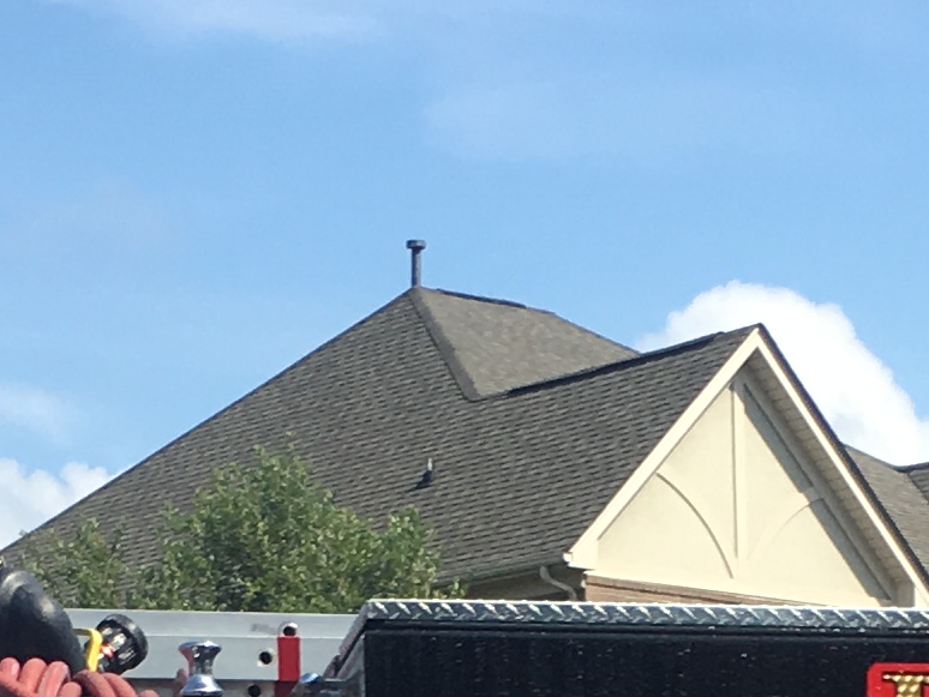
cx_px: 410
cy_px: 1239
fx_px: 4054
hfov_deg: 13.1
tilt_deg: +5.6
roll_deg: -1.4
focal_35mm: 151
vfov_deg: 9.4
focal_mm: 4.15
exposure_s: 1/1374
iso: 25
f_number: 2.2
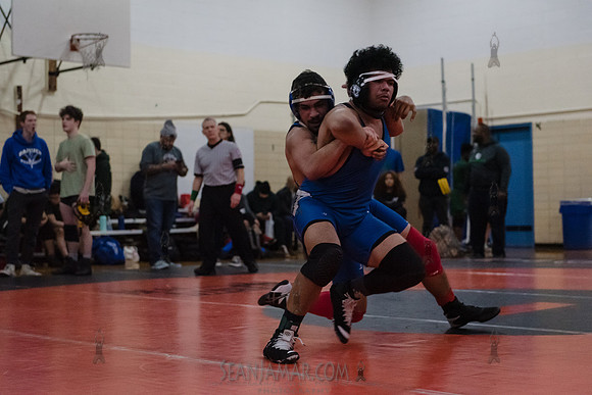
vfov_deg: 21.9
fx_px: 1020
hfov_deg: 32.4
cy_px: 198
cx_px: 296
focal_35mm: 62
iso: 8000
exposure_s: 1/400
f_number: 3.2
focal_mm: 62
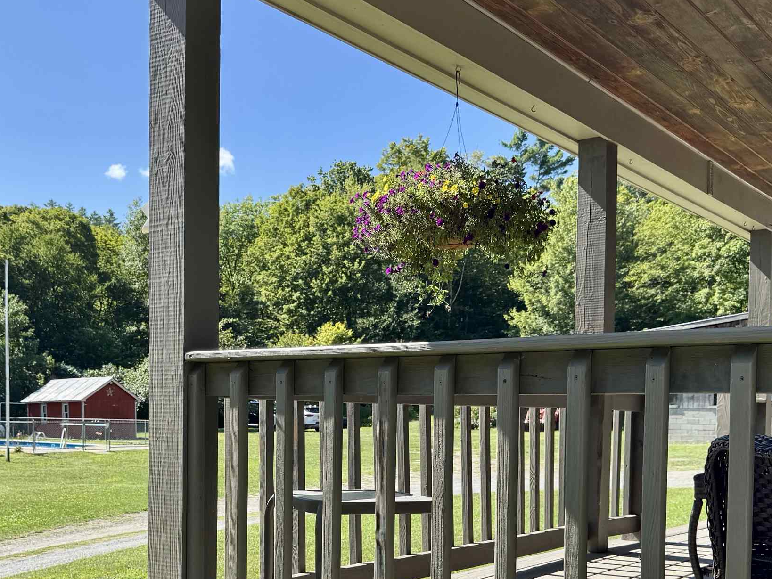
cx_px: 284
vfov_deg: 31.4
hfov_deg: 41.7
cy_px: 456
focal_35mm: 45
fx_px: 1004
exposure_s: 1/2174
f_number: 1.78
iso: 80
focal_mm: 6.76
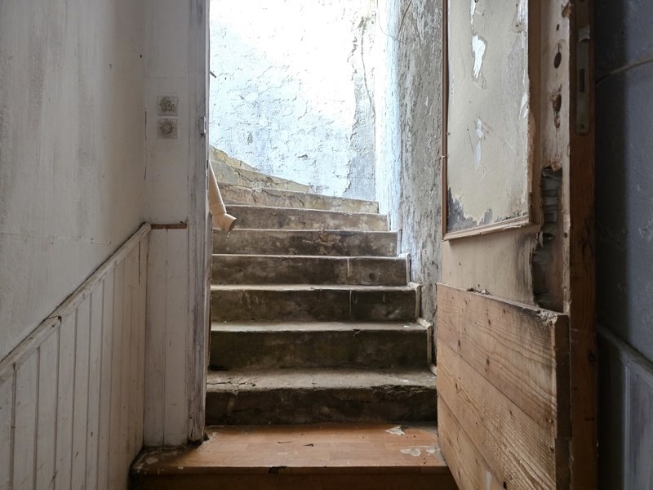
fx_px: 434
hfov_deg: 73.9
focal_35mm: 23
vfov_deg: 58.9
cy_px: 245
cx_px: 326
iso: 1600
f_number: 1.7
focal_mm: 6.3
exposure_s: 1/16.7
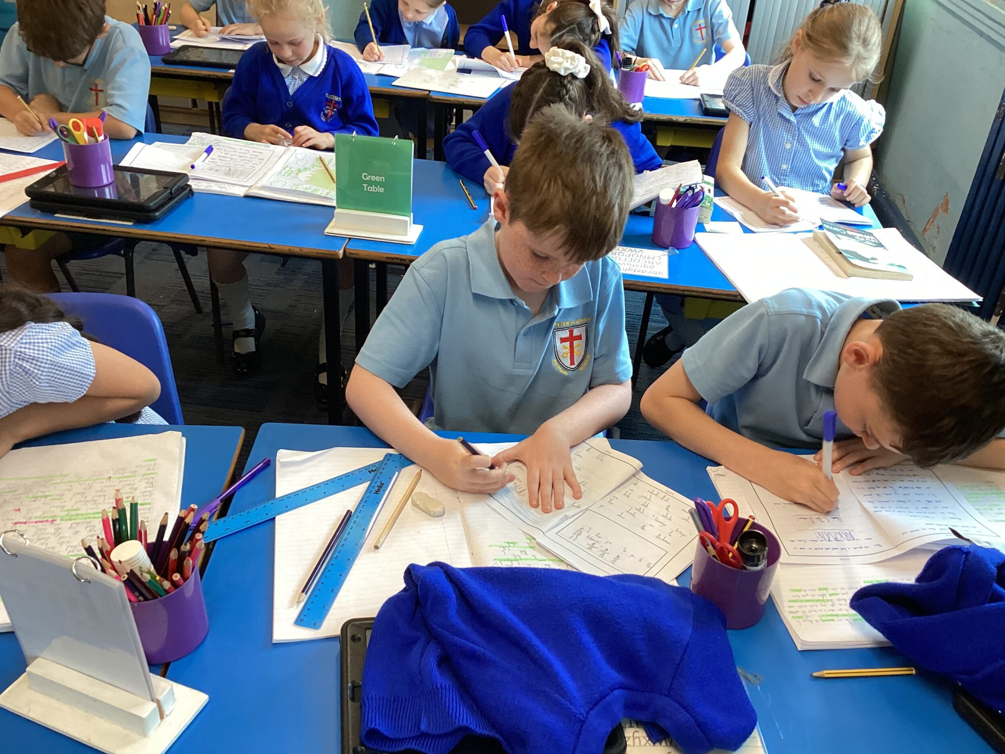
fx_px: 929
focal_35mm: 32
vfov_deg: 44.2
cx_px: 501
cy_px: 378
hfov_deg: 56.8
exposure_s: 1/50
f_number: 2.4
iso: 100
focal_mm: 3.3
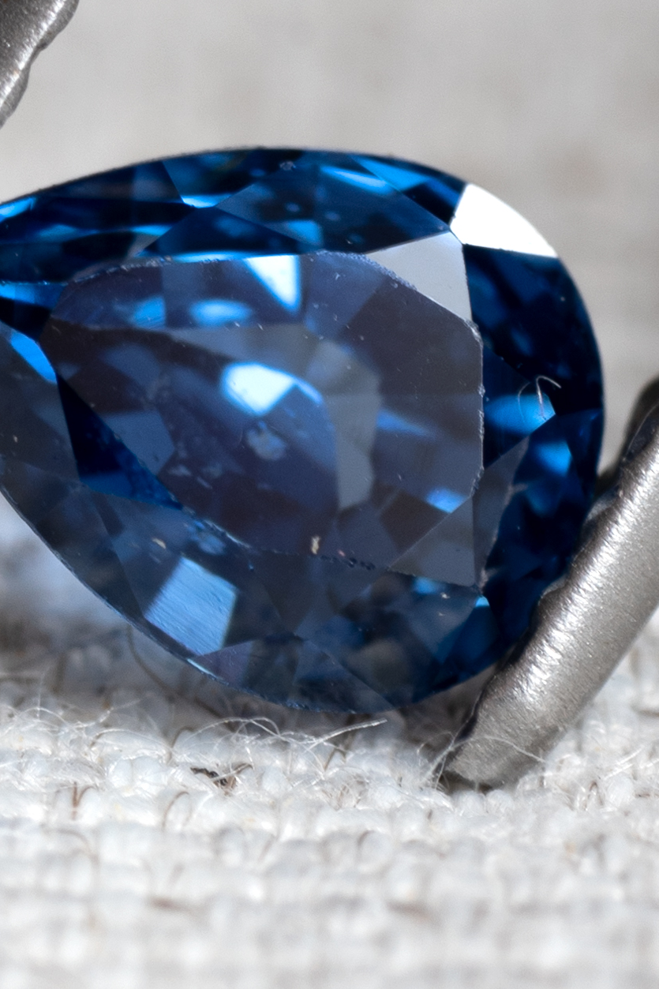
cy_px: 421
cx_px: 123
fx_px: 11837
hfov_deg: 3.2
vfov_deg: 4.8
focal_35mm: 431
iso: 100
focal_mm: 90
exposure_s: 1/6
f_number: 8
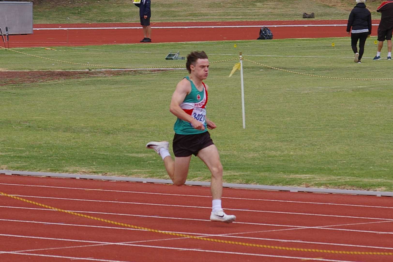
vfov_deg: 9.1
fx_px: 1636
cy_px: 131
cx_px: 196
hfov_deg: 13.7
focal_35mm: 150
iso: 200
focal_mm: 100
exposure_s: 1/1000
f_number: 5.6
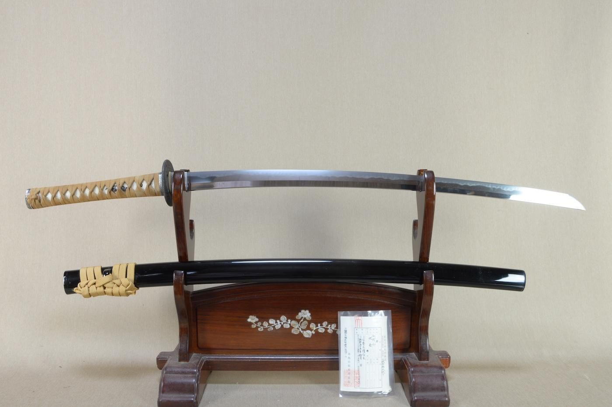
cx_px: 306
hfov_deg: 62.0
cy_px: 204
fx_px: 510
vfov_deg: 43.5
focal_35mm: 30
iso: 400
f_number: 11
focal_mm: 20
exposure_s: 1/1.6
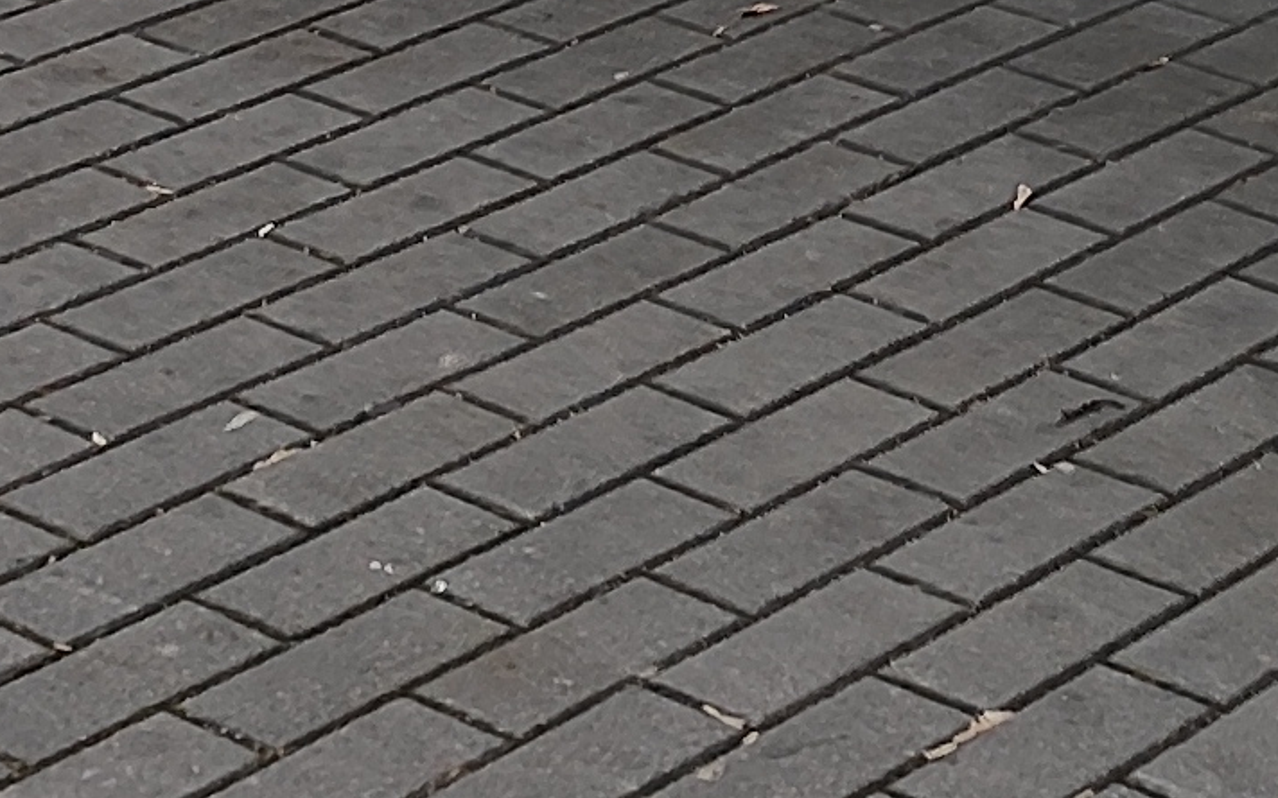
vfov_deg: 8.4
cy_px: -1124
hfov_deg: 14.3
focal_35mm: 143
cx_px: 1370
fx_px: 4981
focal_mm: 5.89
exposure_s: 1/100
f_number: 1.89
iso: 102
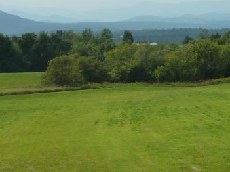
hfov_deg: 13.1
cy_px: 85
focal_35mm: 145
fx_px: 963
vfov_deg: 10.2
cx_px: 310
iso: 125
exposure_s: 1/640
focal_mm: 7.9
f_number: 5.6
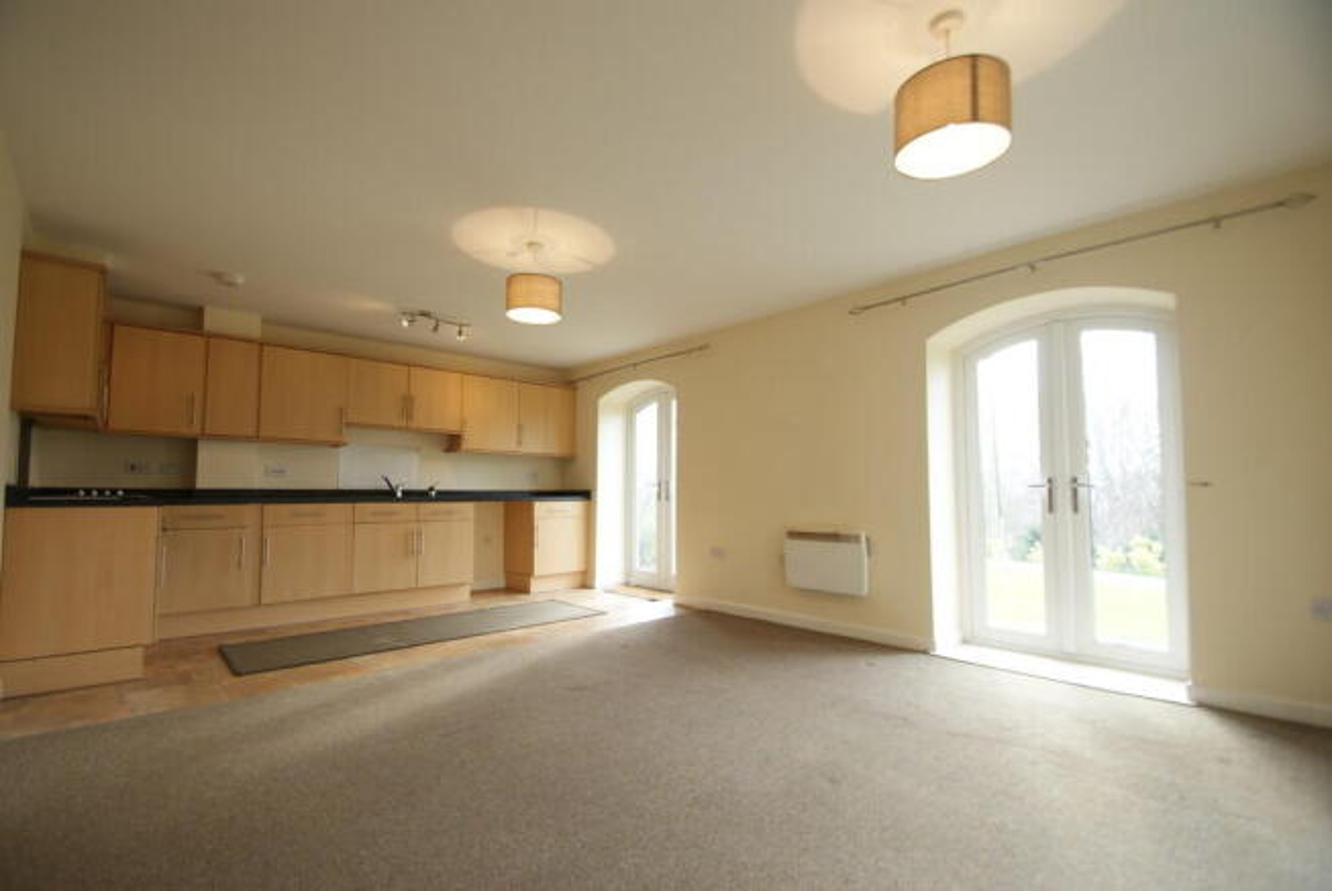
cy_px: 446
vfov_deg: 77.5
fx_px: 556
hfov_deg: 100.3
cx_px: 666
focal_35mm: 15
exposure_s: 1/30
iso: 160
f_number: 3.5
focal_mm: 10
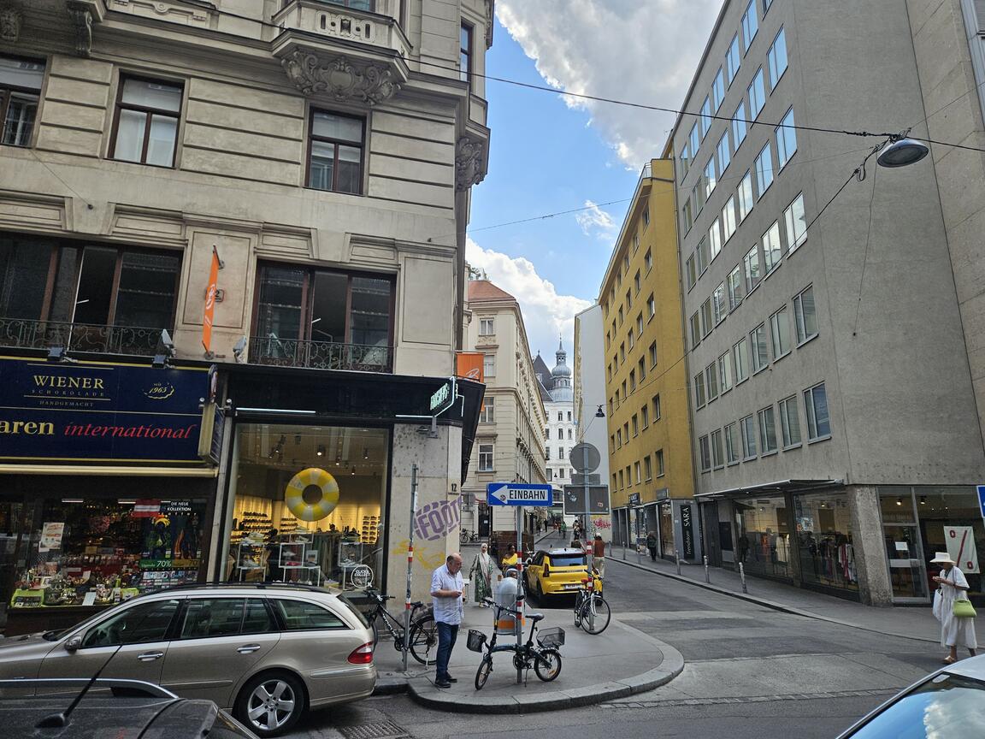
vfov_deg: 58.9
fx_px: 654
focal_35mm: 23
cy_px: 370
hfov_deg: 73.9
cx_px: 492
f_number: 1.8
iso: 25
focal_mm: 5.4
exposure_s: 1/848
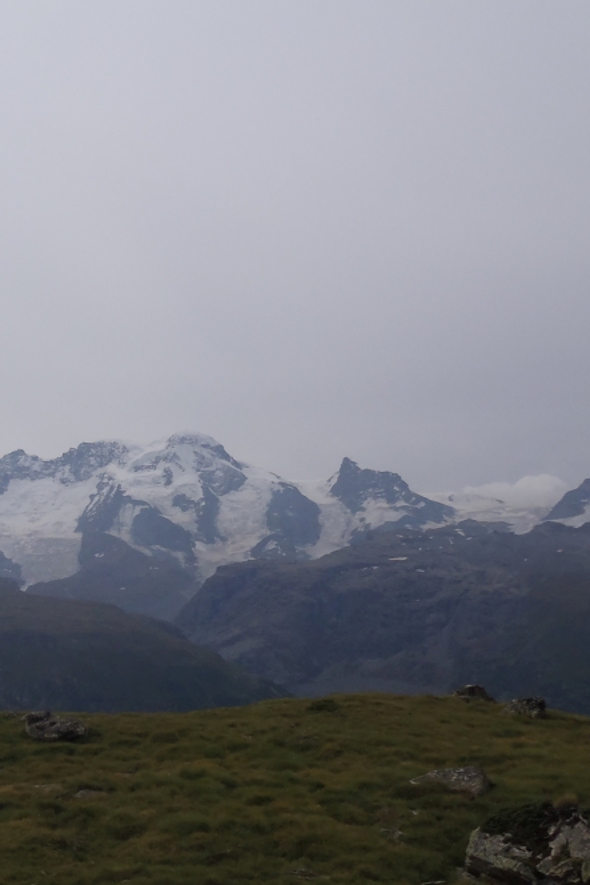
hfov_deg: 27.9
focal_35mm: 47
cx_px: 96
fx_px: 1155
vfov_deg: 41.8
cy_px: 493
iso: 80
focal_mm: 5
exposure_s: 1/800
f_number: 5.6
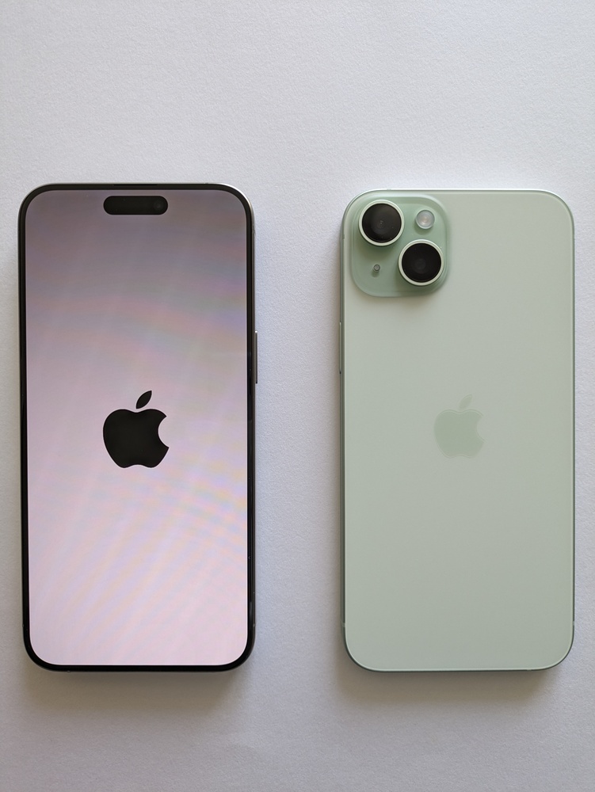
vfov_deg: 69.4
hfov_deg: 54.9
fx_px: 572
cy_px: 396
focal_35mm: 25
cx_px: 298
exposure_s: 1/100
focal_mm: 5.43
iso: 91
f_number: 1.89
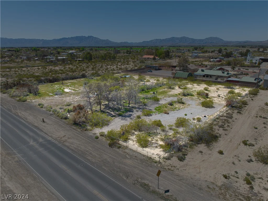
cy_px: 100
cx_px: 134
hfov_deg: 71.6
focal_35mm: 24
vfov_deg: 56.7
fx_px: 186
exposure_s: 1/500
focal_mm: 12.29
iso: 100
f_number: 2.8
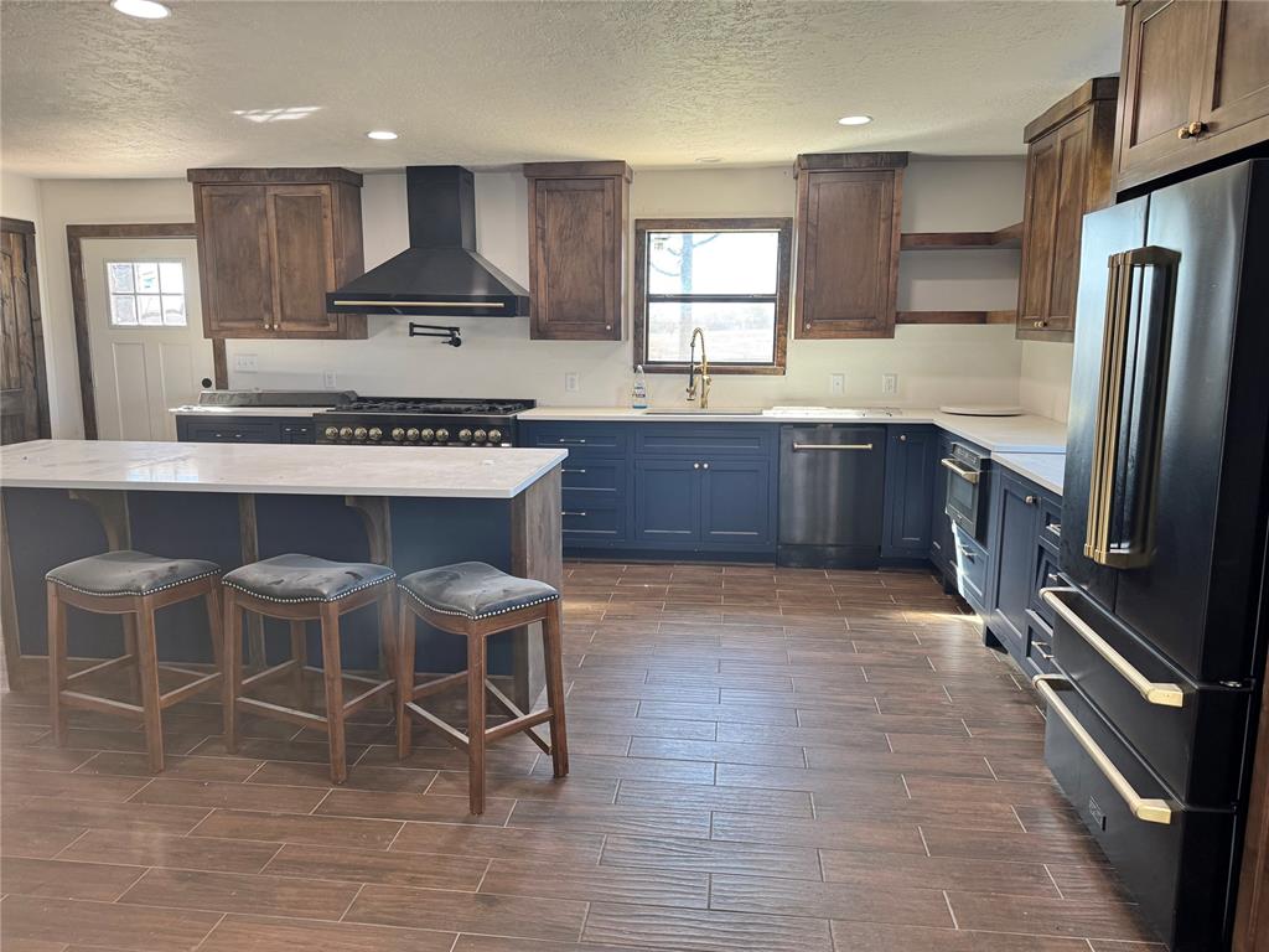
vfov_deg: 56.8
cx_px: 634
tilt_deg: -9.6
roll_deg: +0.0
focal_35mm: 24
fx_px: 880
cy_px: 476
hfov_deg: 71.6
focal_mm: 6.76
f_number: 1.78
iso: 160
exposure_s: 1/120
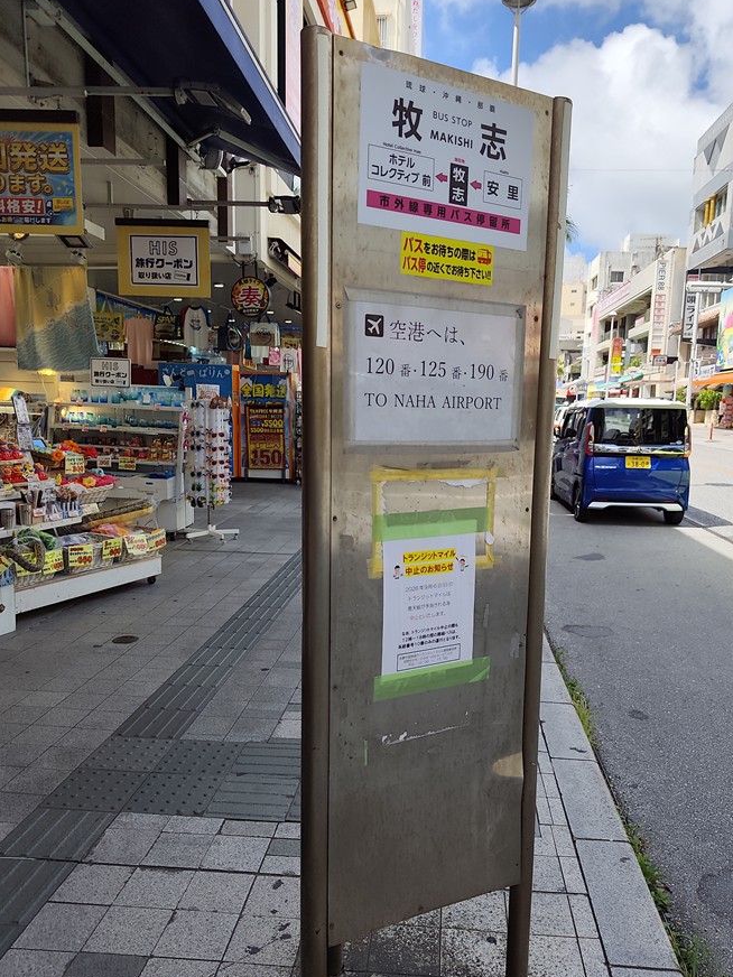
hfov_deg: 51.2
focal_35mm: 27
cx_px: 411
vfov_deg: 65.1
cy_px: 543
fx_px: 762
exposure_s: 1/823
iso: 50
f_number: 1.7
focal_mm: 6.07
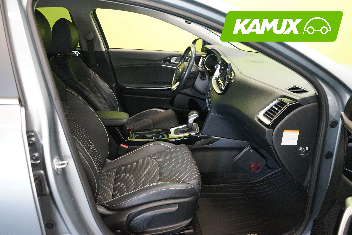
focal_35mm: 28
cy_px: 118
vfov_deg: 46.4
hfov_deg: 65.5
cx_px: 176
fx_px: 274
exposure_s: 1/30
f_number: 6.3
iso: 5000
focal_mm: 28
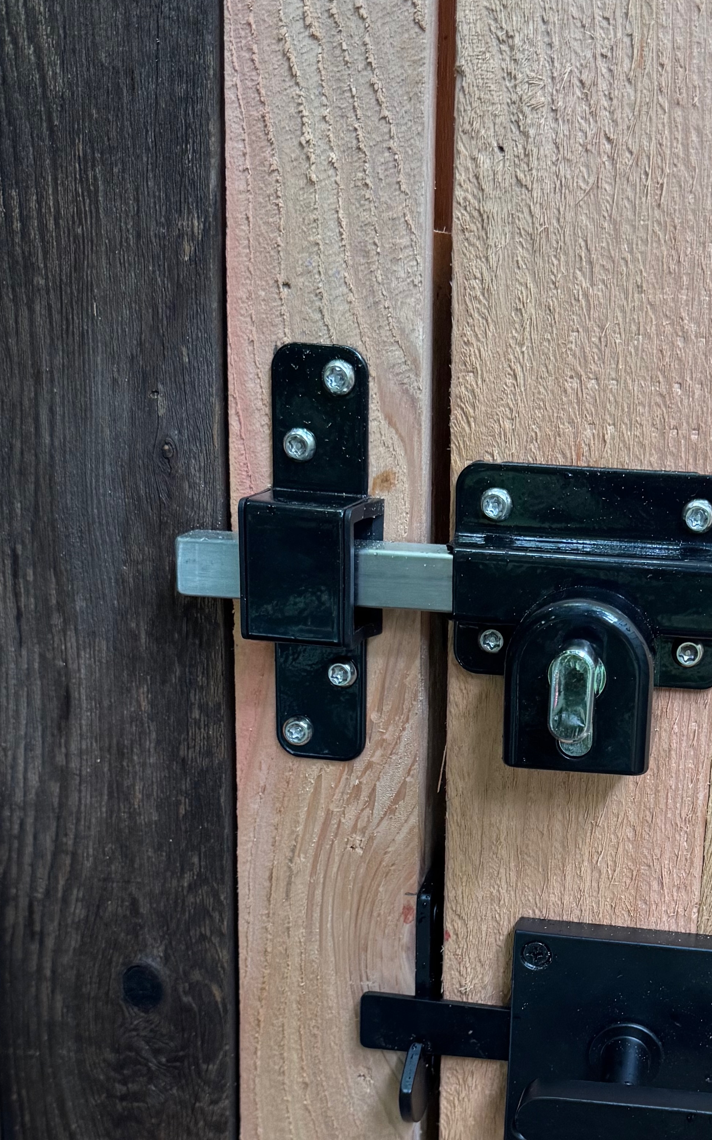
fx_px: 1459
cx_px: 578
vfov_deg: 41.7
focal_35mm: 47
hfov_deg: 26.9
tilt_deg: -20.4
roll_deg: -2.1
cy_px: 820
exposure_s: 1/60
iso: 250
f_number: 1.78
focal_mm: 6.76
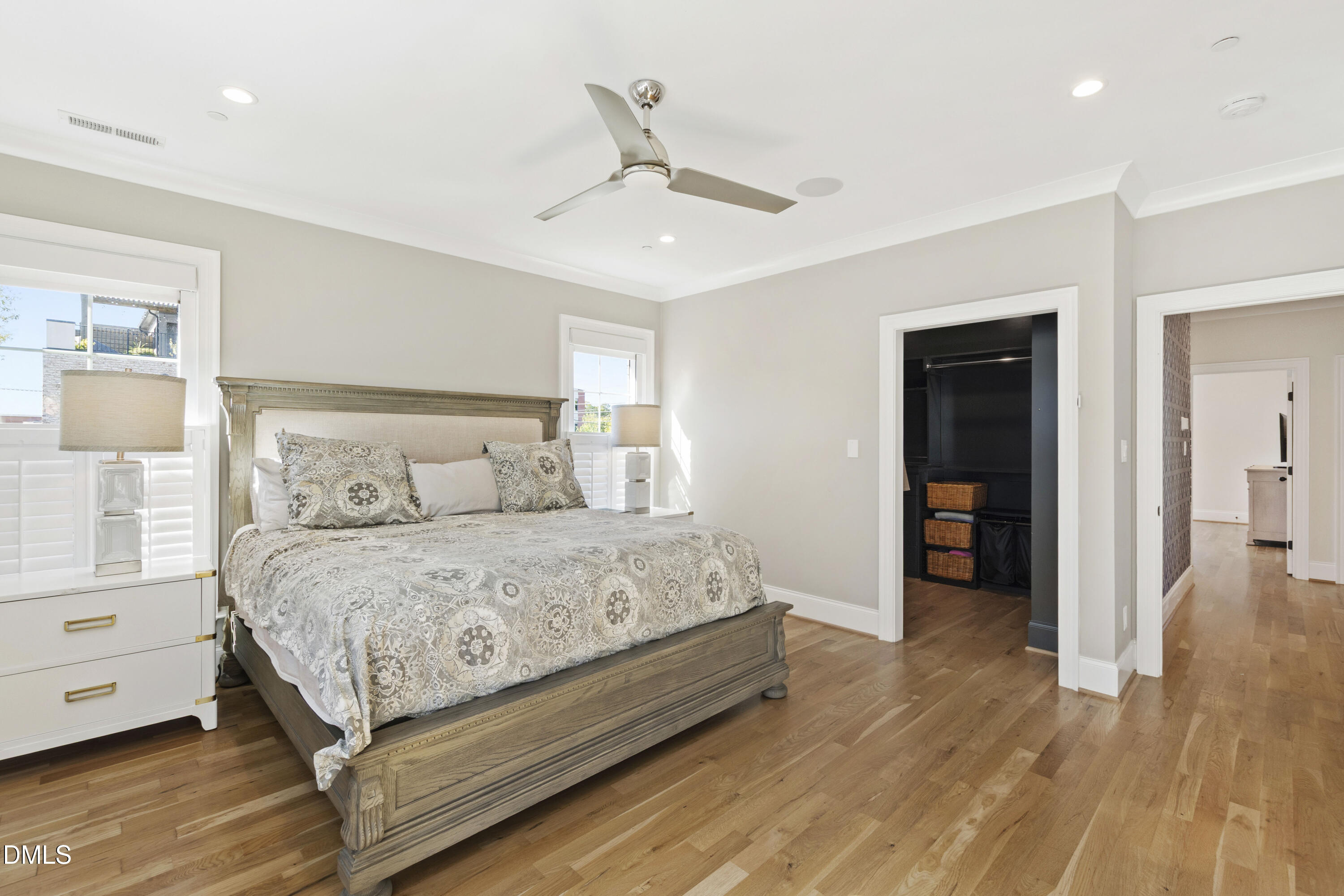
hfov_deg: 100.4
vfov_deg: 77.3
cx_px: 672
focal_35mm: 15
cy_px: 448
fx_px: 560
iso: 100
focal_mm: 10
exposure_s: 1/6
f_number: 8
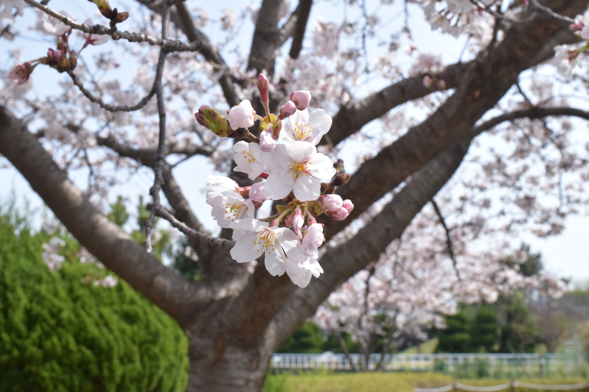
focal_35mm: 46
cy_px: 196
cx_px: 294
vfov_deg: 28.9
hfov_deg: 42.3
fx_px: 761
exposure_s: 1/800
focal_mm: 31
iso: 1600
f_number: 18
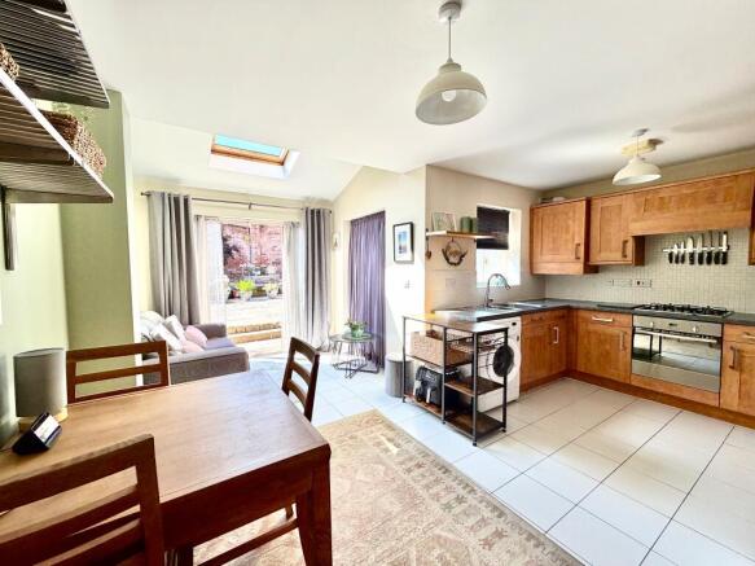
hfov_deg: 102.1
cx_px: 378
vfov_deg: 85.7
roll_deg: +0.8
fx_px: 305
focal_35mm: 14
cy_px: 283
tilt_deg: -3.2
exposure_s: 1/134
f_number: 2.2
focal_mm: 2.22
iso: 40
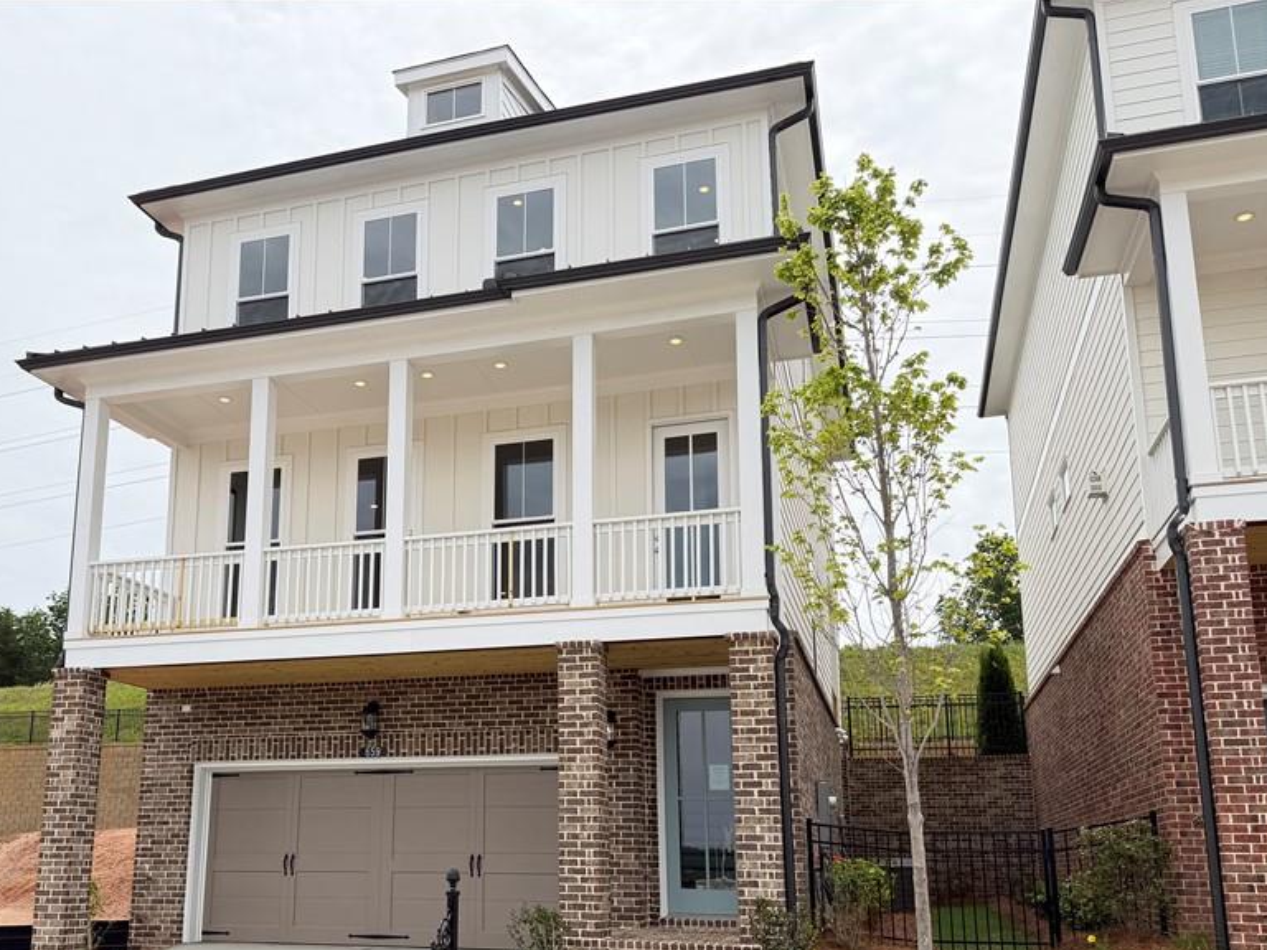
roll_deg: -0.3
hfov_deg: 56.3
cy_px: 630
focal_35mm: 32
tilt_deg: +11.5
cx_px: 490
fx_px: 1171
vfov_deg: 43.6
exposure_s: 1/2907
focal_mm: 6.76
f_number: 1.78
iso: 80
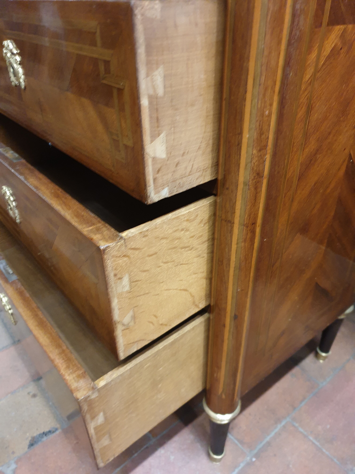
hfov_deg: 53.1
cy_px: 237
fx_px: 356
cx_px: 178
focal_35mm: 26
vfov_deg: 67.3
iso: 320
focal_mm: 4.3
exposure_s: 1/17
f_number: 1.5
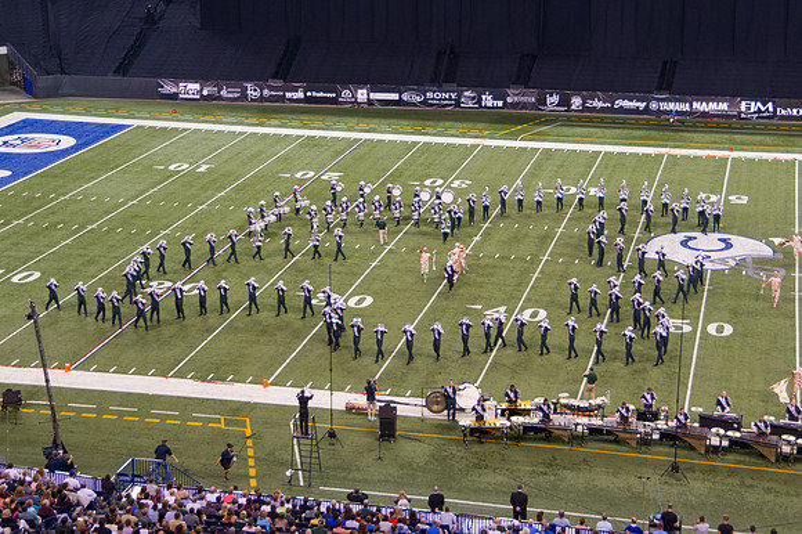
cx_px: 467
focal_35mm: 67
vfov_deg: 20.3
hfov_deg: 30.1
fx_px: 1491
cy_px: 197
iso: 800
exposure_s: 1/200
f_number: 4.8
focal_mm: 50
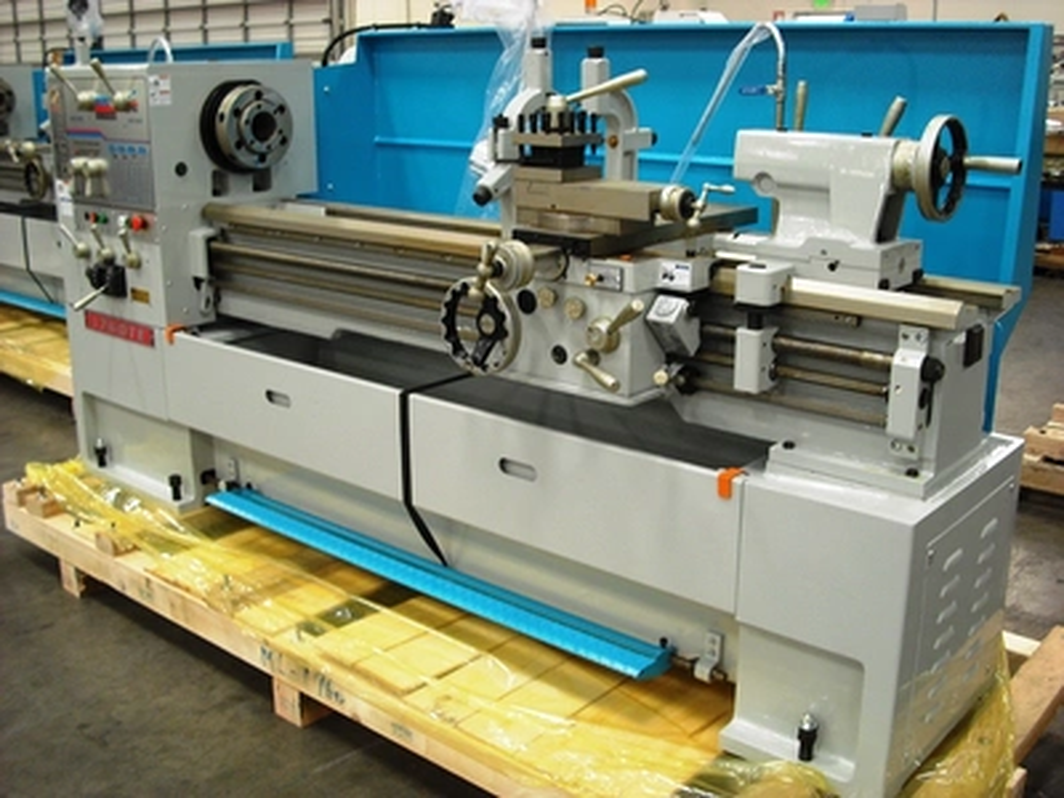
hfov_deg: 49.0
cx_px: 532
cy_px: 399
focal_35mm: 38
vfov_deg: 37.7
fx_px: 1168
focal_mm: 6.2
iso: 200
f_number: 2.8
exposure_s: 1/25
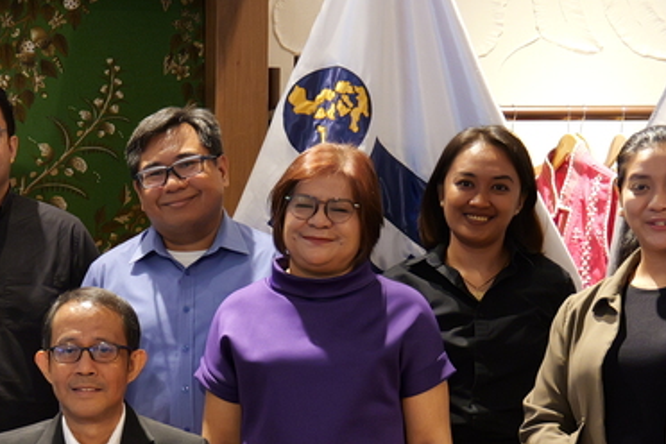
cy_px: 351
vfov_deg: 10.6
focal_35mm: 129
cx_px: -59
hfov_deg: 15.5
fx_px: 2386
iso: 1600
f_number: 4.3
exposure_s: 1/125
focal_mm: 32
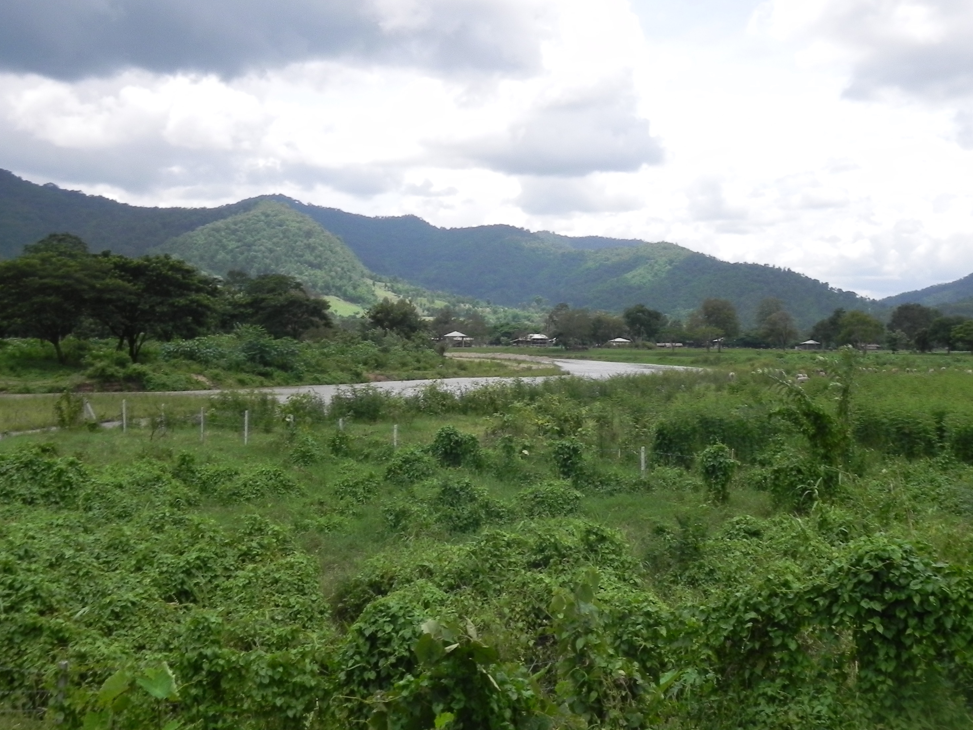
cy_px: 380
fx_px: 1152
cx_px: 538
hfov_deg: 45.7
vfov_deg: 35.1
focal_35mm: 41
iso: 160
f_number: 6.3
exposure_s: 1/358
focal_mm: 5.9
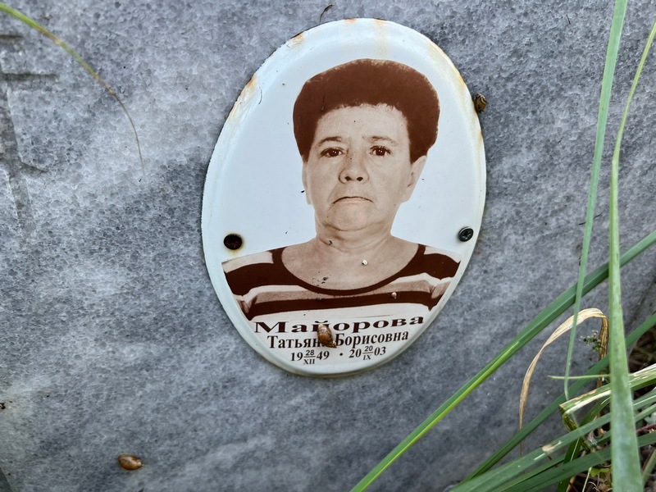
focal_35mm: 26
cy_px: 246
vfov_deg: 53.1
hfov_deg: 67.3
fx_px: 493
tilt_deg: -23.4
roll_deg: +0.7
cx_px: 328
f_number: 1.5
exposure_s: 1/221
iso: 40
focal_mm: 5.7
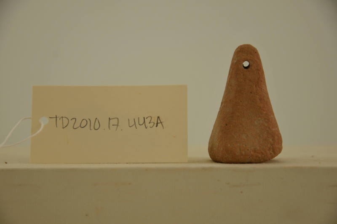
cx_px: 168
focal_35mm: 102
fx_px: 953
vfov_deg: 13.4
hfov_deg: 20.0
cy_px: 112
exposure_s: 1/50
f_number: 5.6
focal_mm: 68
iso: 200
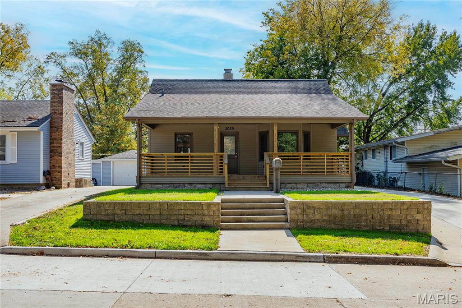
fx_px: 449
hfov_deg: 54.4
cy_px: 154
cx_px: 231
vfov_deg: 37.9
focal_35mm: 35
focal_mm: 35
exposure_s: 1/640
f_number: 13
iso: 1000
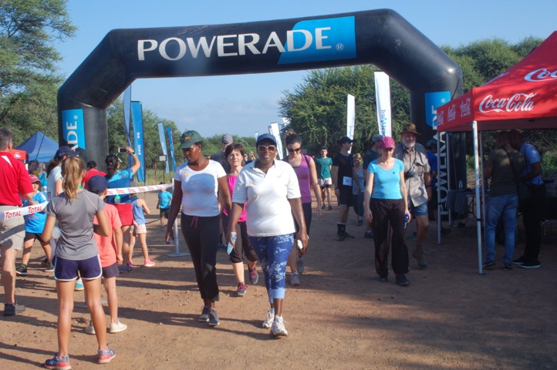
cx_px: 278
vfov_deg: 31.8
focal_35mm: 42
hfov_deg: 46.4
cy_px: 185
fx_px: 649
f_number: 14
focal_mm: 28
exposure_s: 1/125
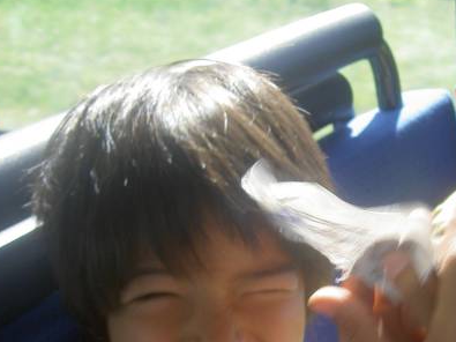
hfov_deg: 24.2
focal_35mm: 79
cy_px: 265
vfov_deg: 18.5
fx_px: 1040
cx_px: 391
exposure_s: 1/250
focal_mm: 8
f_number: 2.8
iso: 100
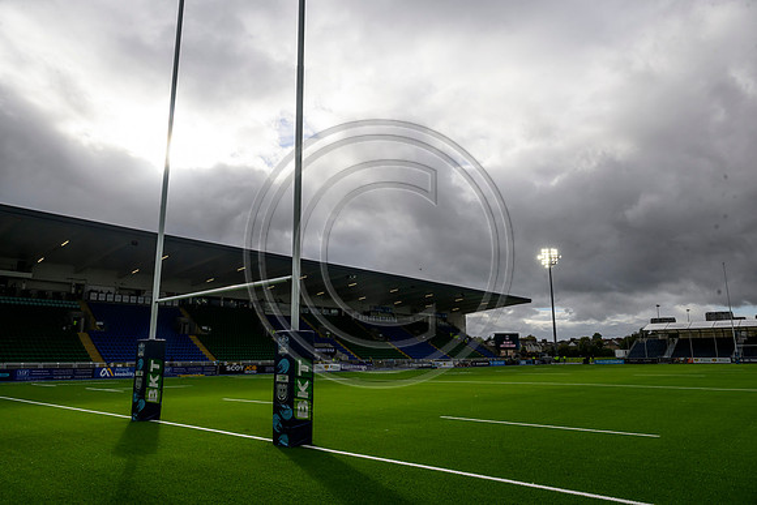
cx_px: 378
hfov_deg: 72.6
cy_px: 252
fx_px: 515
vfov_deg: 52.2
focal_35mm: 24
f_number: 11
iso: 500
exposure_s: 1/1000
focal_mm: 24.5
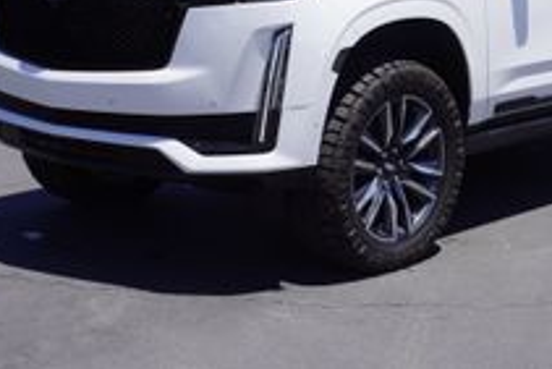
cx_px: 385
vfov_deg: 15.4
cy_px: 22
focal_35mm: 88
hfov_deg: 23.0
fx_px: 1349
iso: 100
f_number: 11
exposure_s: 1/160
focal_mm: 31
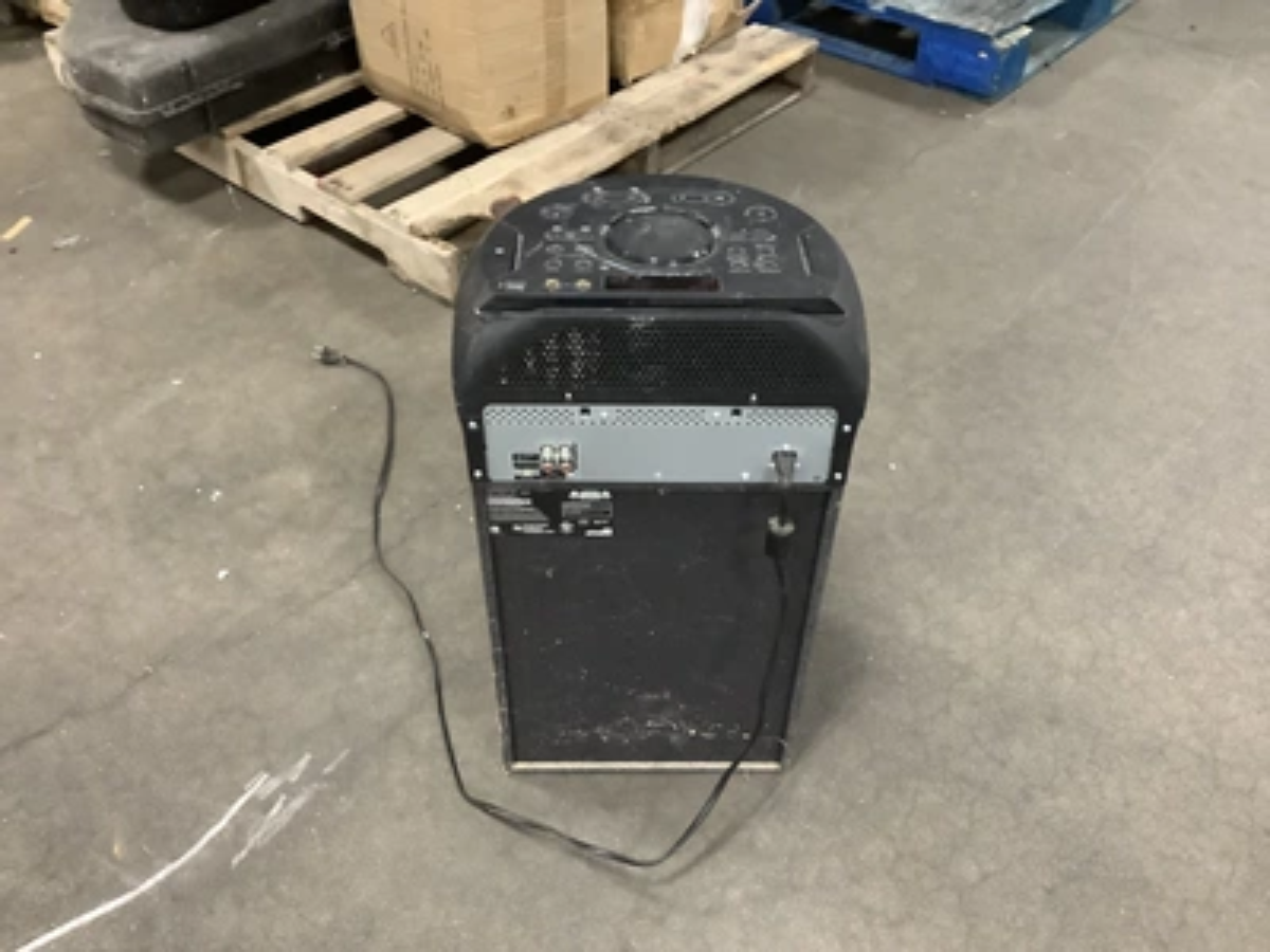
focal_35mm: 31
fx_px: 1137
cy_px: 476
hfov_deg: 58.4
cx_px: 635
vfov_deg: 45.4
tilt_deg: -43.4
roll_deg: -0.7
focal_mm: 3.3
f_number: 2.4
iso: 500
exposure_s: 1/30
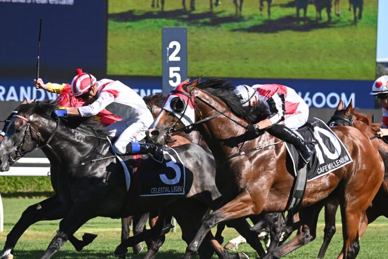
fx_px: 2329
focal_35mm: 216
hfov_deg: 9.5
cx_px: 189
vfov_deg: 6.4
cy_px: 162
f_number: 5
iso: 500
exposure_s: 1/2000
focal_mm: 165
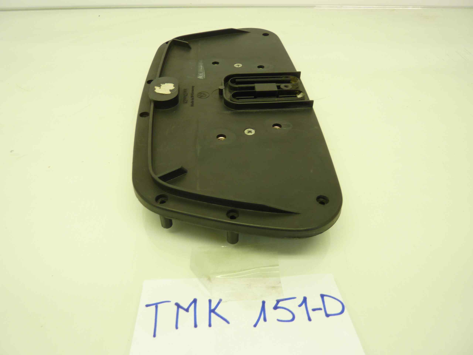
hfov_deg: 69.4
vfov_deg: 54.9
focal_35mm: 25
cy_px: 178
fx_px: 342
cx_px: 236
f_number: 3.3
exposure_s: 1/25
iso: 80
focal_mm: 4.1
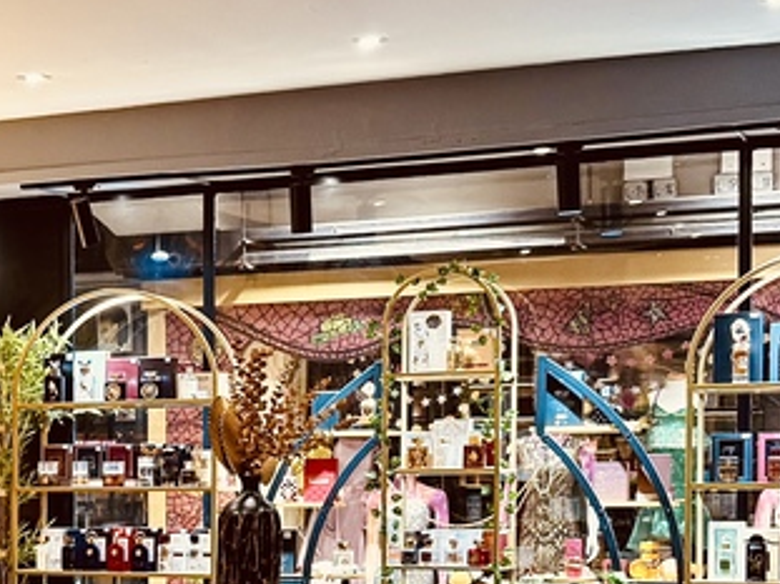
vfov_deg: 15.8
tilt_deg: -2.8
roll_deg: +1.0
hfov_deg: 19.9
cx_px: -183
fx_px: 2072
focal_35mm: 92
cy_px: 551
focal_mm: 6.76
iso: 160
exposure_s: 1/50
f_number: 1.78
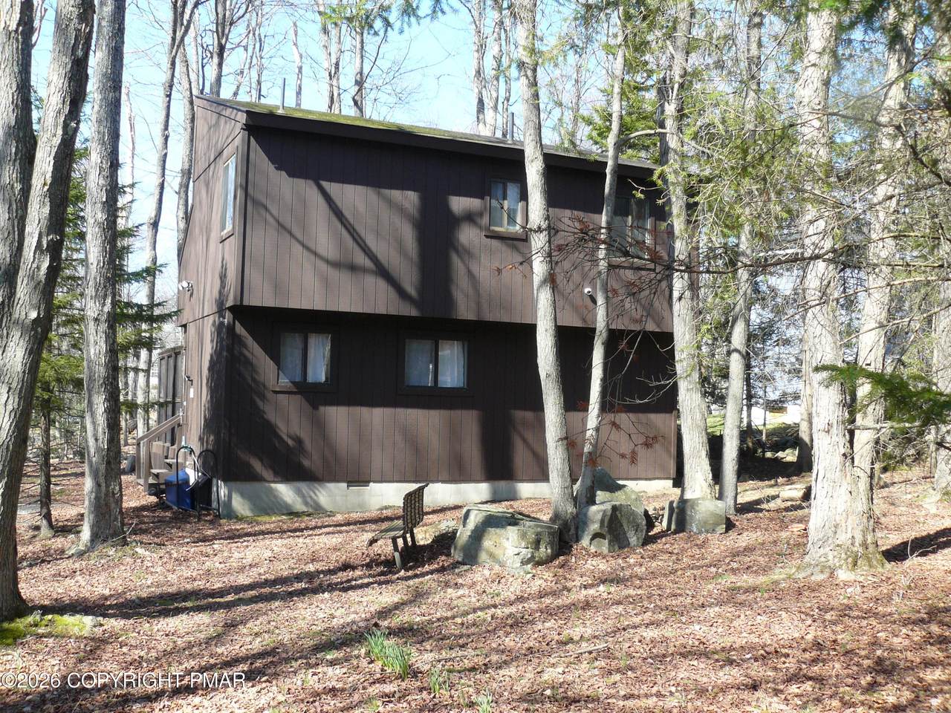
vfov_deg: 39.7
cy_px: 356
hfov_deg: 51.4
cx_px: 476
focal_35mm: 36
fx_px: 989
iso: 100
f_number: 4
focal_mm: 6
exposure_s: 1/125
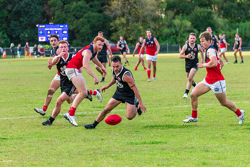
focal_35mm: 188
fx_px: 1308
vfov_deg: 7.3
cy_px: 83
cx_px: 121
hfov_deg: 10.9
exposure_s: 1/1250
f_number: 5
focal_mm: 150
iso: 1000
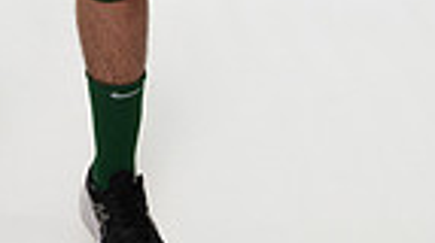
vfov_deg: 9.0
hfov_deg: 17.3
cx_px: 6
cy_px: -337
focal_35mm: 121
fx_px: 1397
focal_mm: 36.7
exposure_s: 1/160
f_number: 8
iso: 500
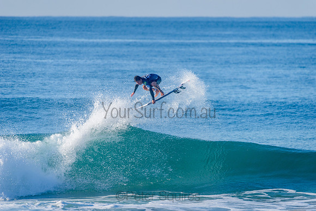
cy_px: 106
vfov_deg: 2.8
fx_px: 4390
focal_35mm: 500
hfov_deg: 4.1
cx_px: 158
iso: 360
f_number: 5.6
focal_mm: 500
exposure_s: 1/2000
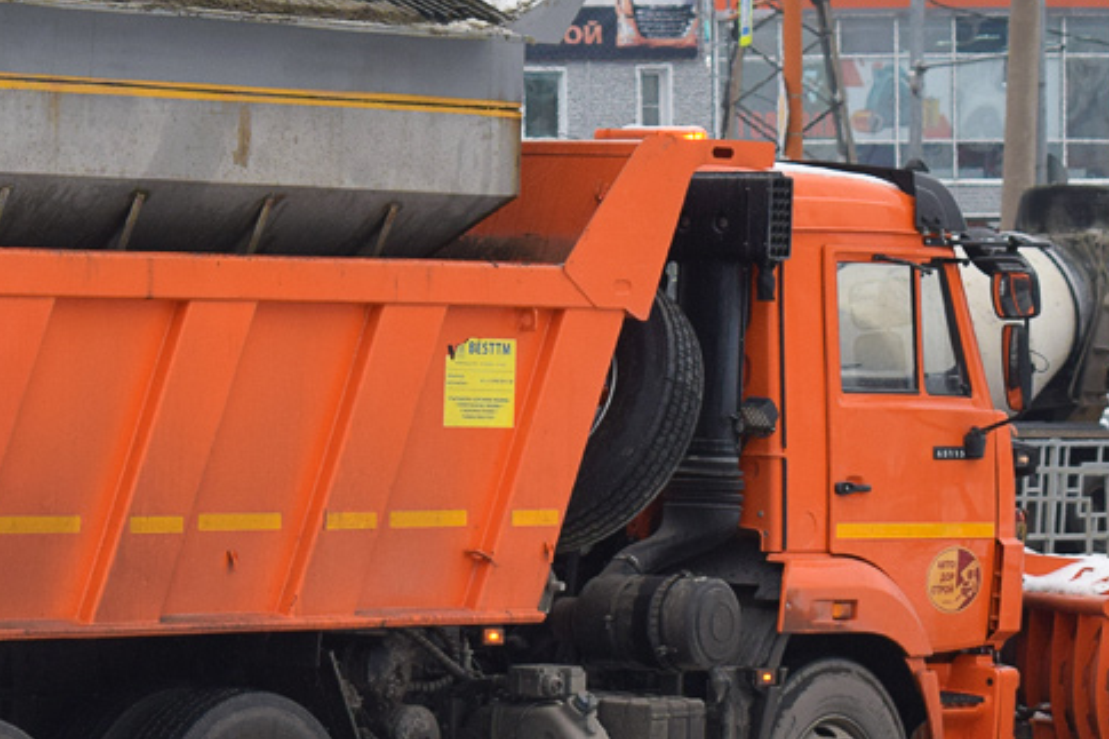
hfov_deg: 10.6
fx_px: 5943
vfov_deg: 7.1
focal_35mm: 193
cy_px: 300
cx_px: 188
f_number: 5.6
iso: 400
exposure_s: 1/320
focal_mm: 52
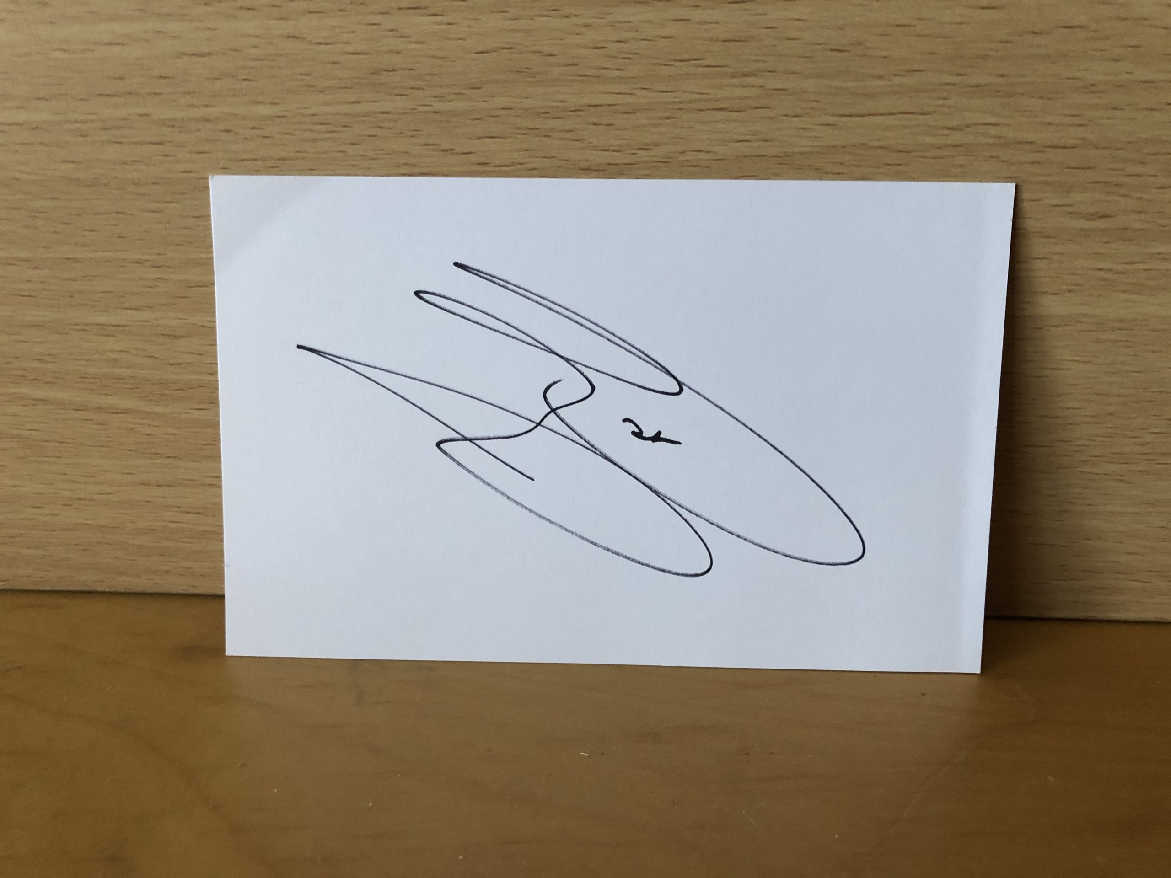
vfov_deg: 49.7
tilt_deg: -21.9
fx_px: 947
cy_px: 439
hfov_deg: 63.4
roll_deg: -1.4
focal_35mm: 28
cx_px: 586
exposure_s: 1/15
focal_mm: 3.99
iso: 80
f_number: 1.8
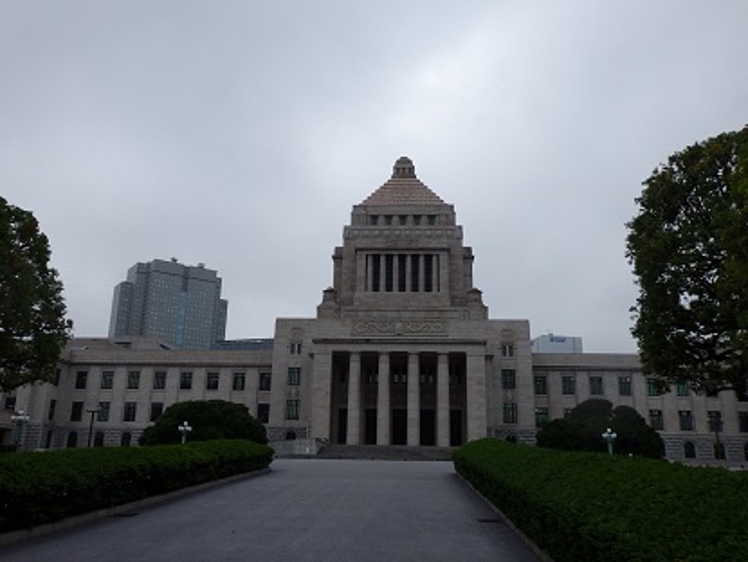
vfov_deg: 46.9
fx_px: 649
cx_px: 374
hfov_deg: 59.9
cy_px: 281
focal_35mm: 30
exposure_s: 1/500
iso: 100
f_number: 3.3
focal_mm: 5.5
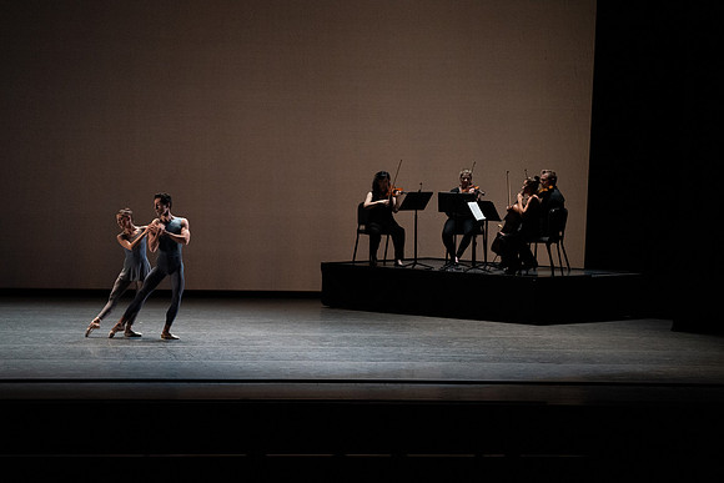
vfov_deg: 8.5
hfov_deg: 12.7
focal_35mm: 162
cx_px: 362
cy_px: 242
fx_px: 3259
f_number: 7.1
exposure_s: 1/400
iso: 6400
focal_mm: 162
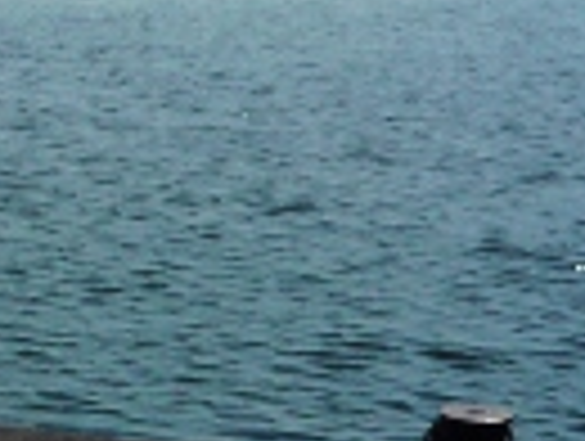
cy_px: -306
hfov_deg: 14.7
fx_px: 2083
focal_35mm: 123
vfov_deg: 11.4
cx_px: -324
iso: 160
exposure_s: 1/800
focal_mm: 4.4
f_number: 8
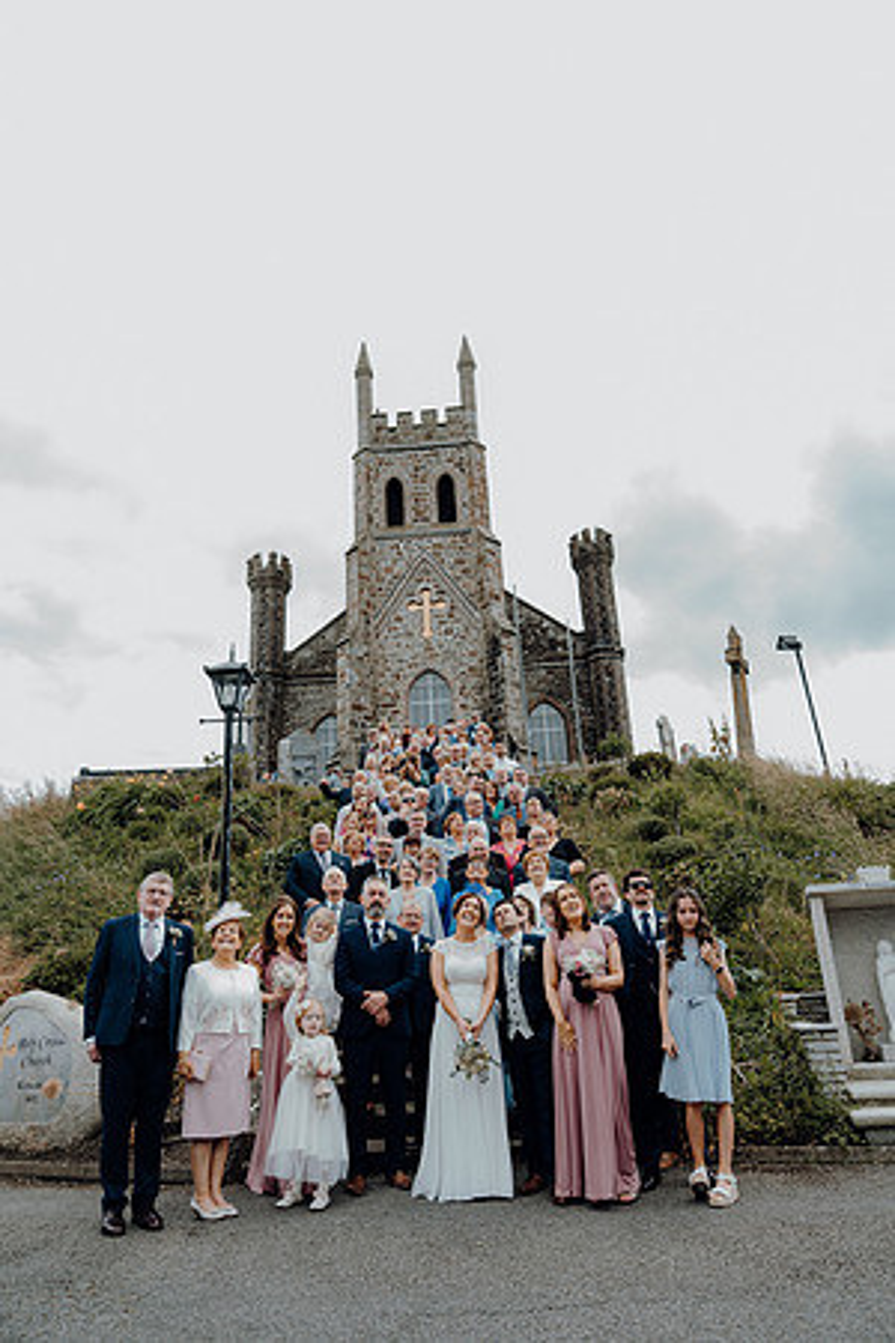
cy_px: 672
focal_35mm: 24
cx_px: 448
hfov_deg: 53.1
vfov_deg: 73.7
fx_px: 895
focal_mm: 24
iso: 125
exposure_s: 1/400
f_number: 2.8
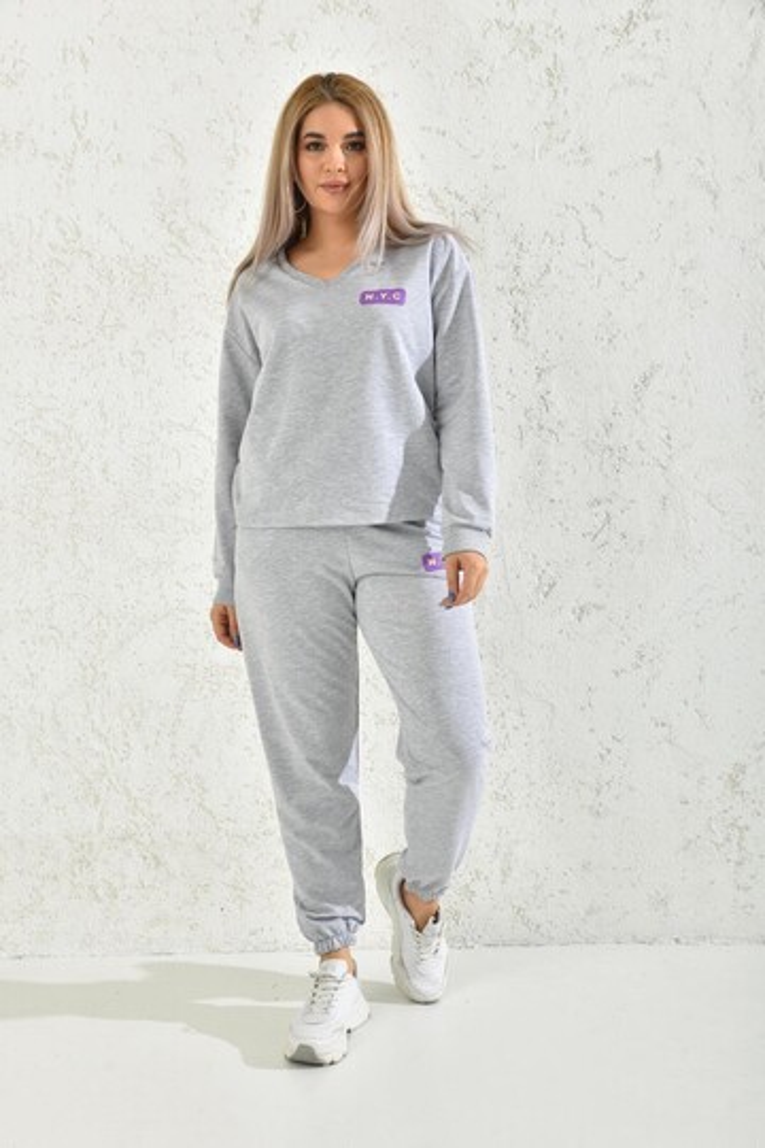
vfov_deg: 46.4
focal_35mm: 42
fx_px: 1339
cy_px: 574
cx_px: 382
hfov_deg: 31.9
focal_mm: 42
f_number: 7.1
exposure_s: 1/160
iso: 100
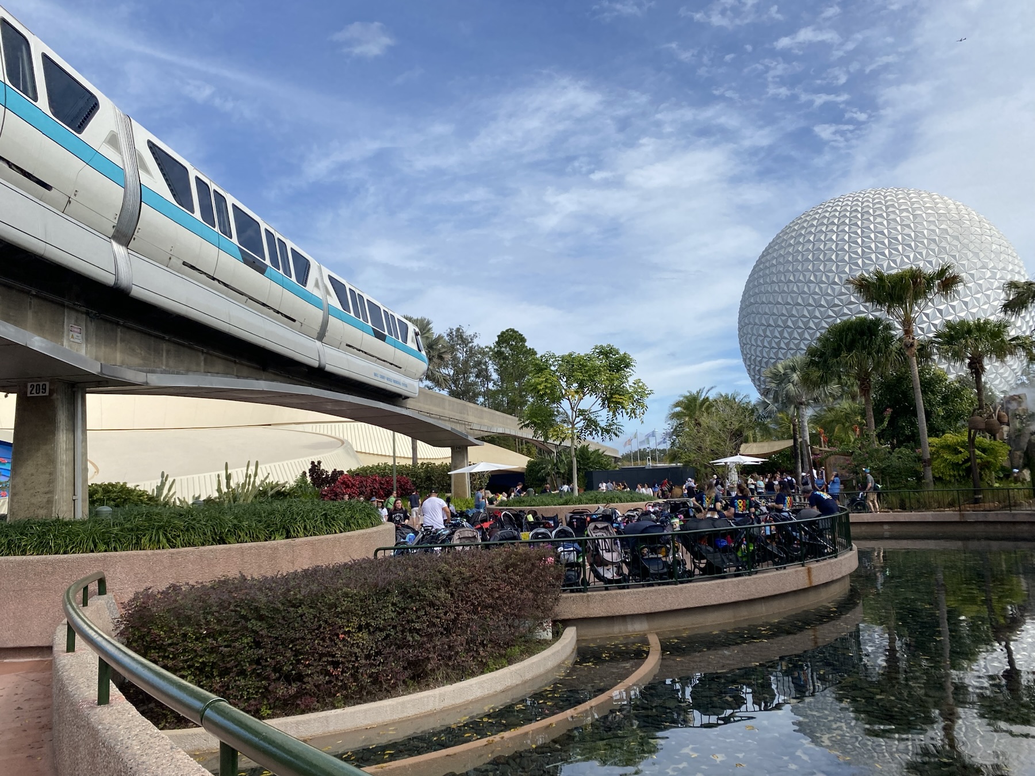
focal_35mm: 26
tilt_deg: +6.6
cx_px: 518
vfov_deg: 53.1
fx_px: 777
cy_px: 388
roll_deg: +4.0
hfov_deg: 67.3
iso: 32
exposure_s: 1/4115
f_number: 1.8
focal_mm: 4.25
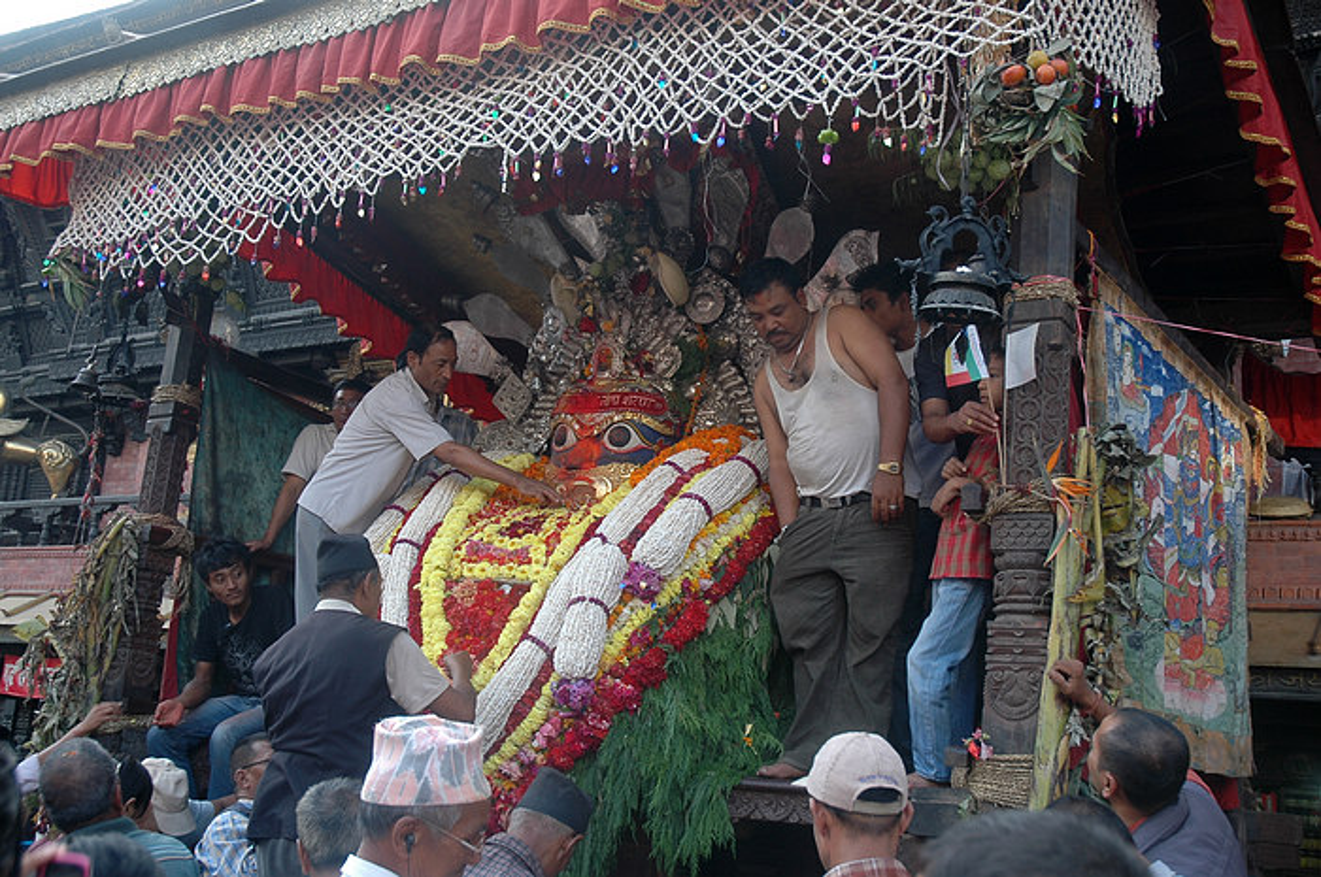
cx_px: 660
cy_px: 438
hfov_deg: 48.0
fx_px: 1484
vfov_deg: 32.9
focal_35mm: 40
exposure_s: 1/60
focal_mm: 27
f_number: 4.5
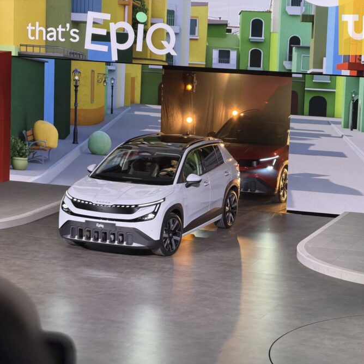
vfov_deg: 14.7
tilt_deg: -8.5
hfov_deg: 14.6
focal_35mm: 119
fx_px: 1416
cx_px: 162
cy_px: 183
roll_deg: -1.4
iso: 200
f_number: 2.8
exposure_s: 1/100
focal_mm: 16.89
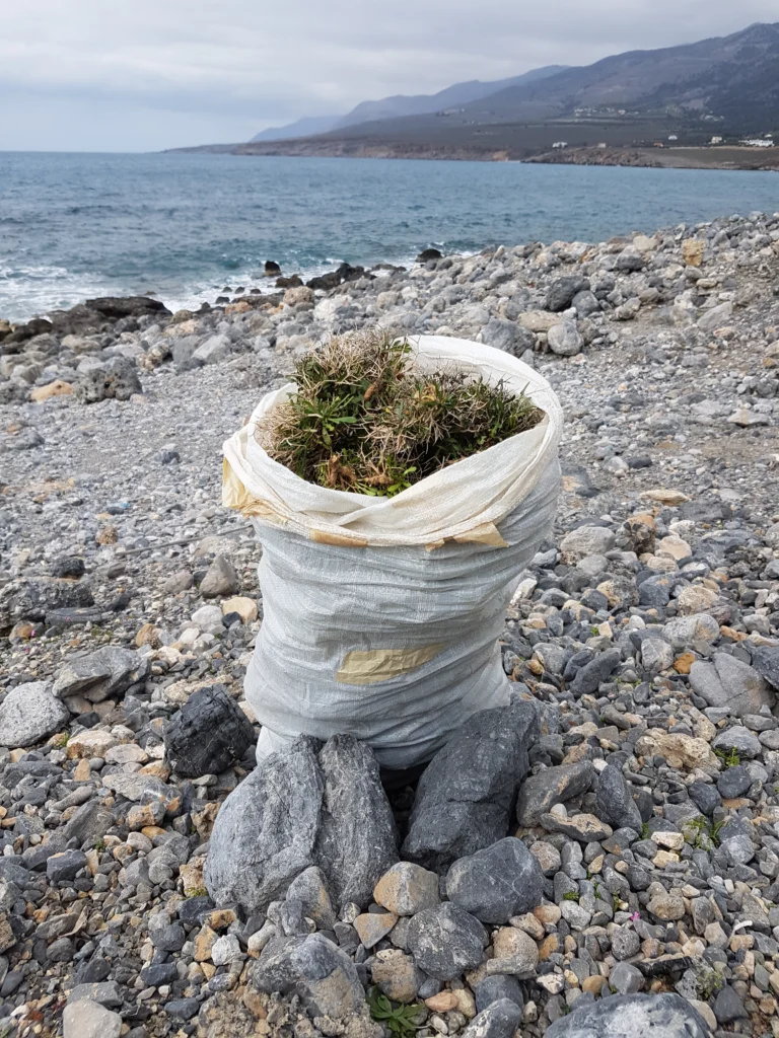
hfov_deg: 53.1
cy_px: 519
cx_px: 390
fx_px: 780
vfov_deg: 67.3
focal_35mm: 26
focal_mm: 4.2
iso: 40
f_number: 1.7
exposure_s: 1/1568
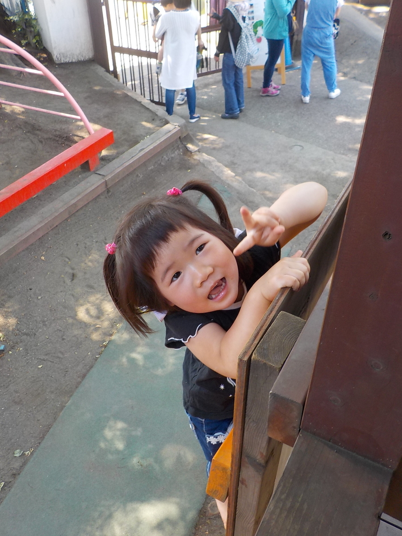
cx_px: 201
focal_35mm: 30
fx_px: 465
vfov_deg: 60.0
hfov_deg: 46.8
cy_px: 268
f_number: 3.3
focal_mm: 4.1
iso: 125
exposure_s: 1/60
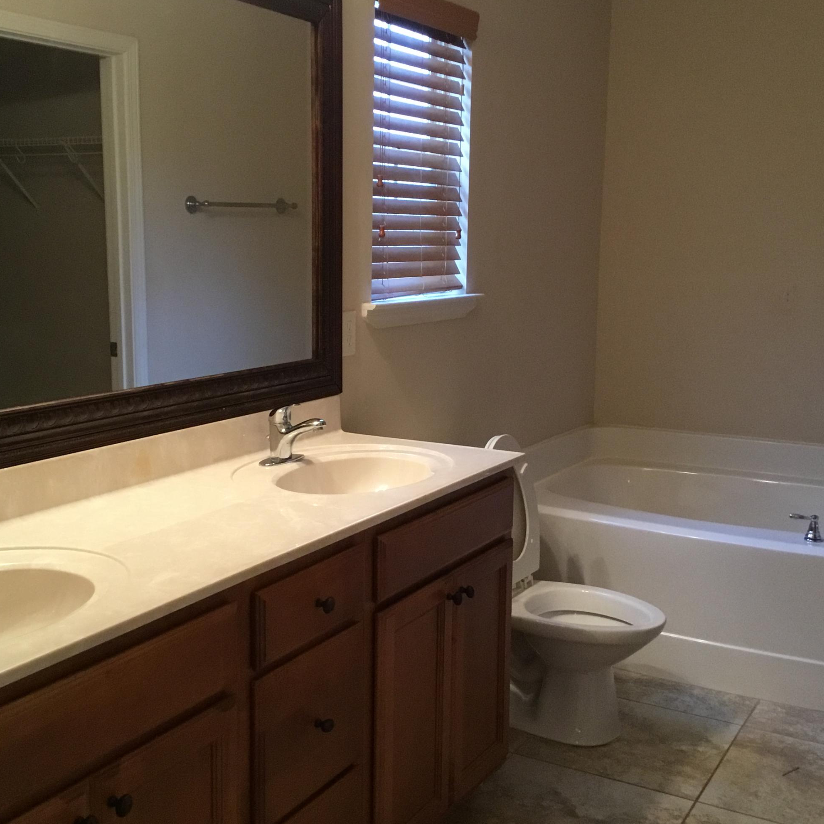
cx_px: 411
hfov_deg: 40.0
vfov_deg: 40.0
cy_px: 396
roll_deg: +0.3
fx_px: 1131
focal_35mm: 42
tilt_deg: -8.7
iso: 160
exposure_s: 1/30
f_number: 2.4
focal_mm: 3.3
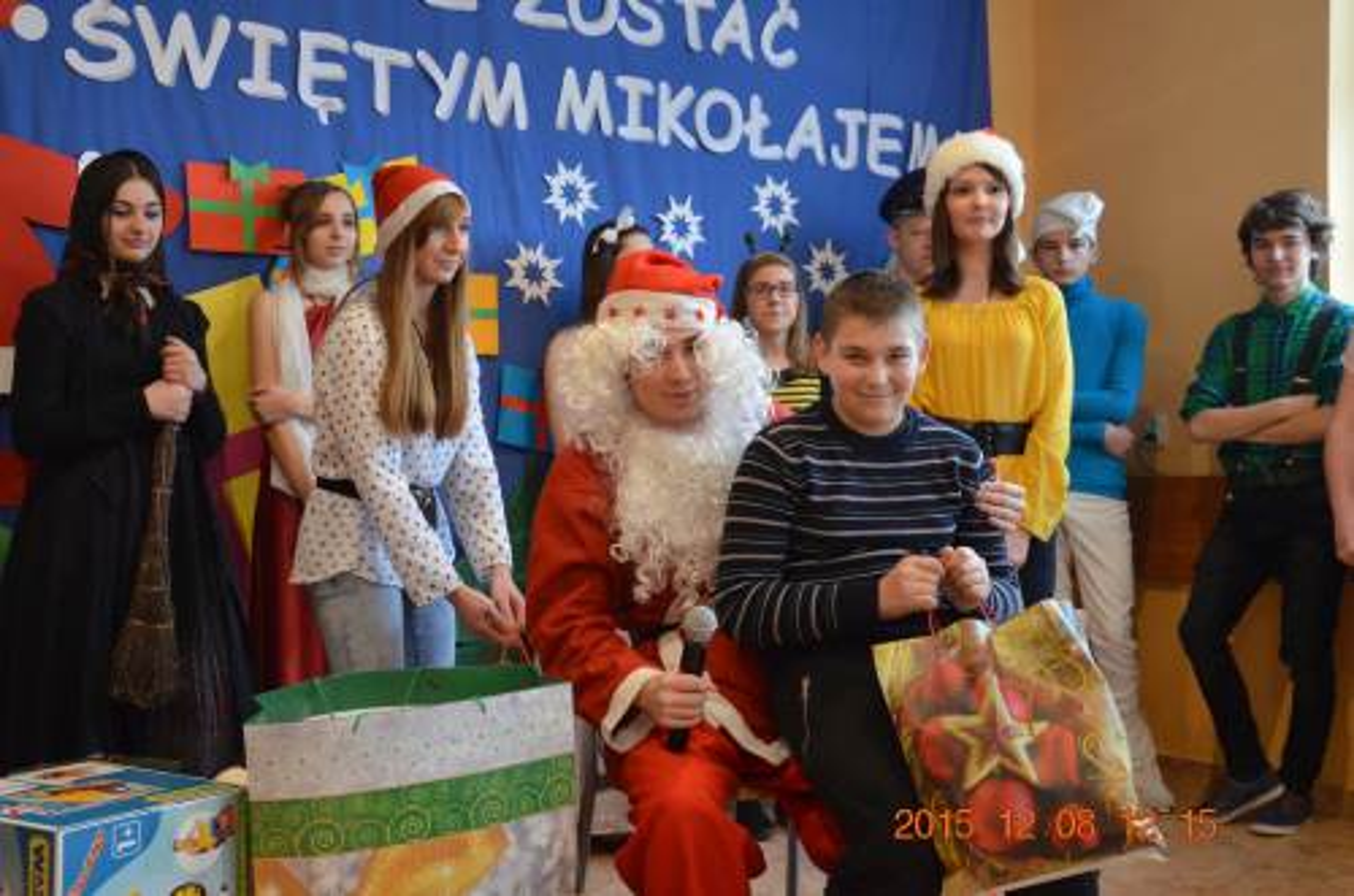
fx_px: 1576
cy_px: 448
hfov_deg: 46.5
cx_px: 677
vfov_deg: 31.7
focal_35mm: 42
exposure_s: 1/30
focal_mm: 28
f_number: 4
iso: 2200
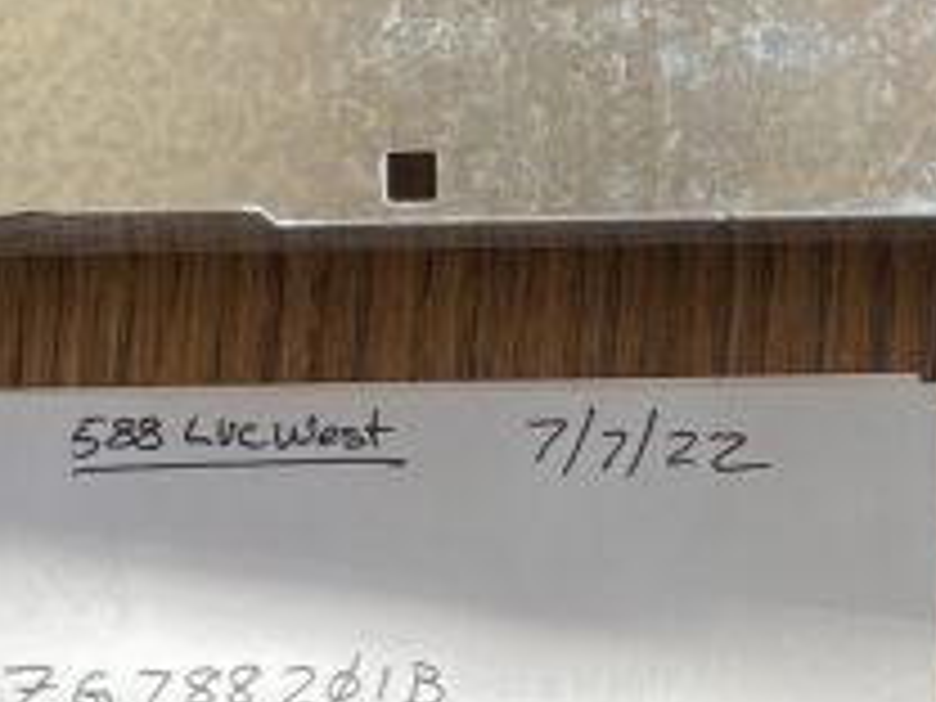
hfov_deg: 12.3
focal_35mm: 128
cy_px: 810
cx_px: -1305
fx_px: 3461
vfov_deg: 11.4
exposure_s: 1/330
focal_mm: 4.25
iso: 32
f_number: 1.8
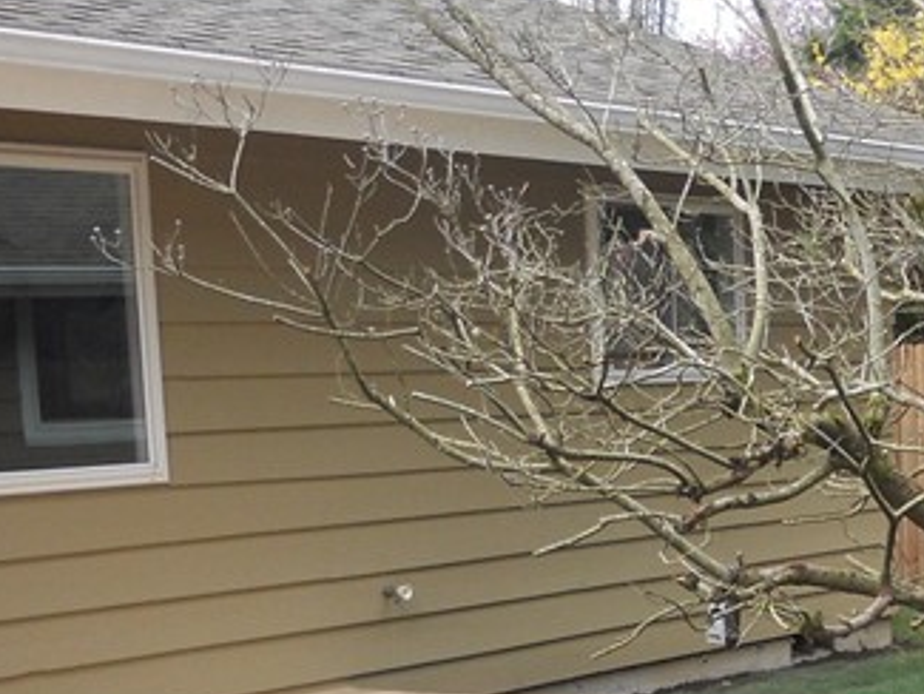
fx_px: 2270
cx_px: 938
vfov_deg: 16.8
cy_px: 776
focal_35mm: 85
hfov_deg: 22.1
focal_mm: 4.9
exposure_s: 1/200
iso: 80
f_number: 3.2
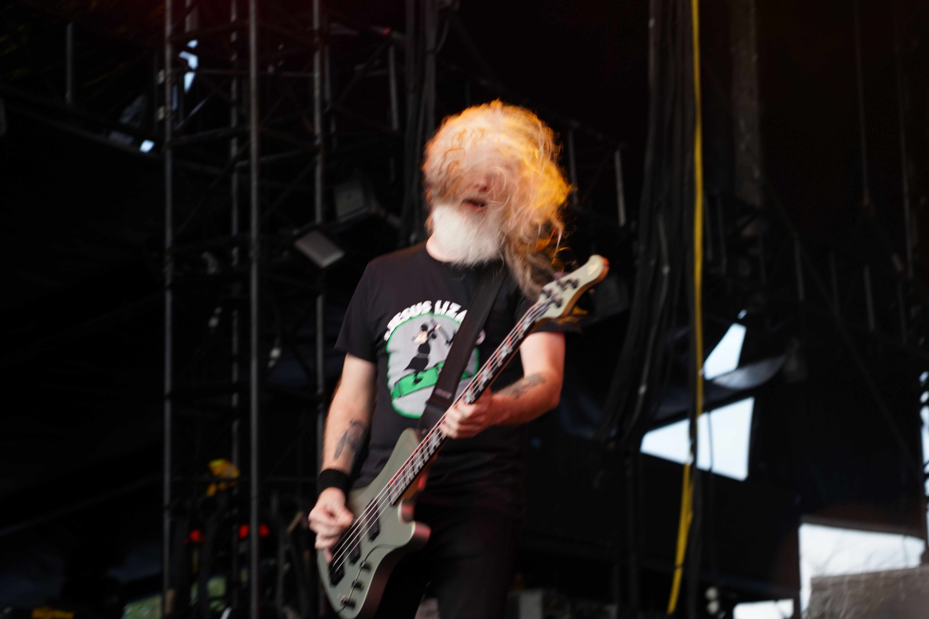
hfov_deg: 19.5
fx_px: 2709
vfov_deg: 13.0
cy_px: 310
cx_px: 464
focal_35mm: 105
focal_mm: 105
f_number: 4
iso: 400
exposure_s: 1/125
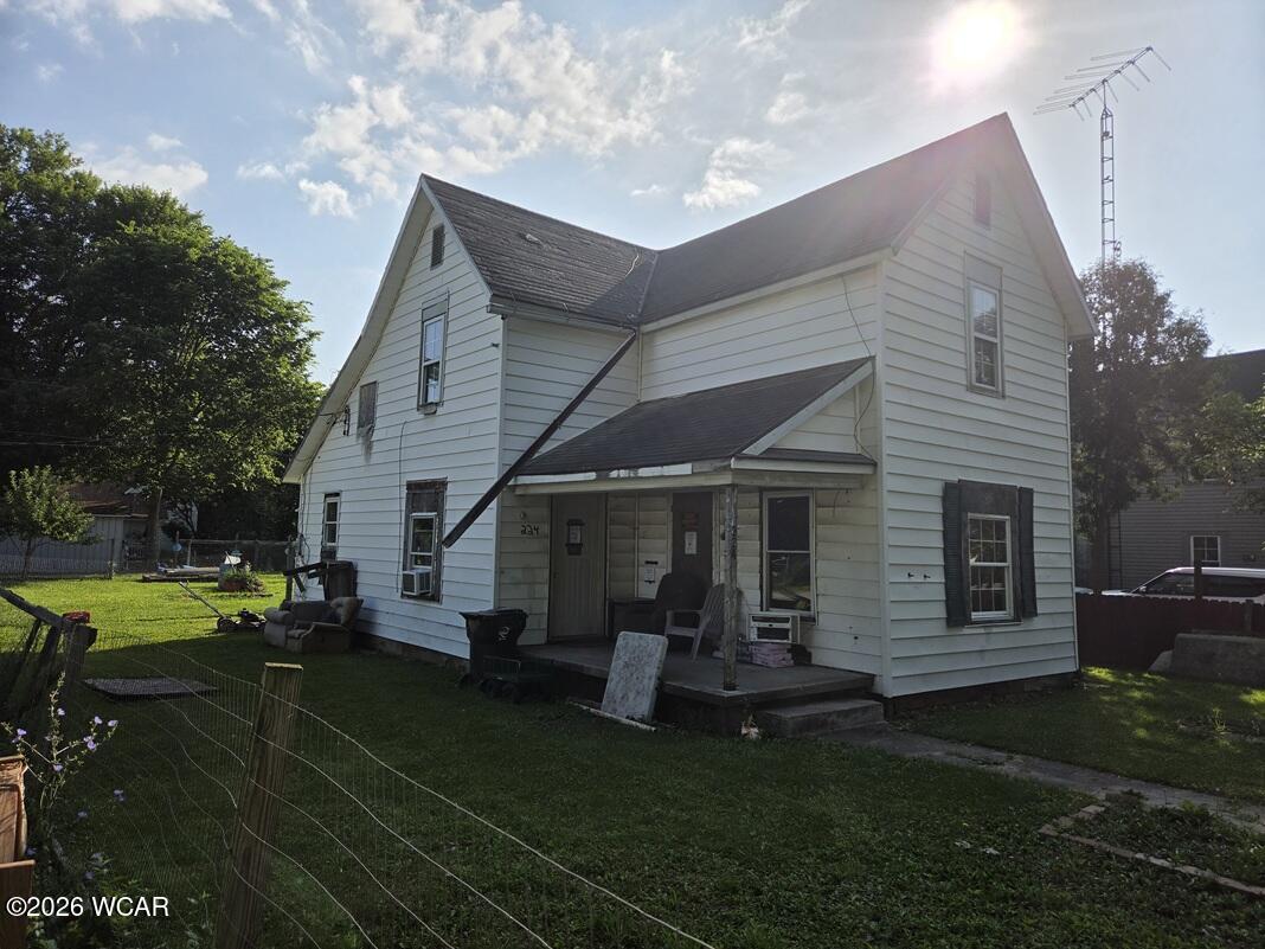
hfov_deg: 73.9
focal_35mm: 23
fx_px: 841
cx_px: 632
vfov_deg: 58.9
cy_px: 474
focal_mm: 5.4
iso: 50
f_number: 1.8
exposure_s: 1/7734
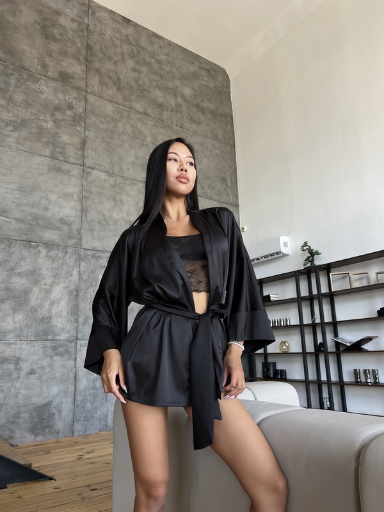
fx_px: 385
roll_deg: +2.3
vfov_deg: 67.3
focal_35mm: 26
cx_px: 192
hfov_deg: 53.1
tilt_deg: +14.6
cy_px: 256
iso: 50
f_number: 1.5
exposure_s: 1/121
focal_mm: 5.7
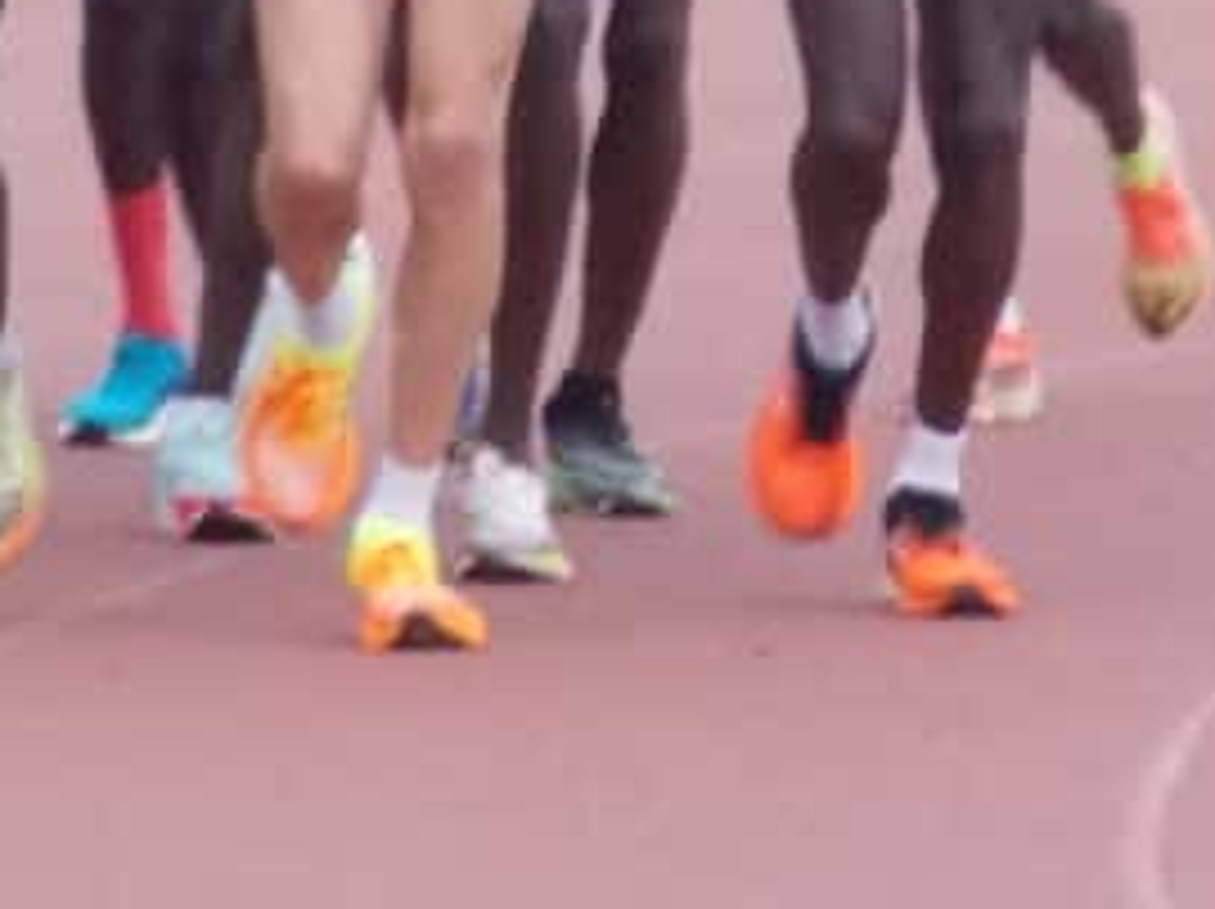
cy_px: -711
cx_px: 418
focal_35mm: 823
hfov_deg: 2.4
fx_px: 28861
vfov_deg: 1.8
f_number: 5.5
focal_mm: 38.6
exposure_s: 1/125
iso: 400
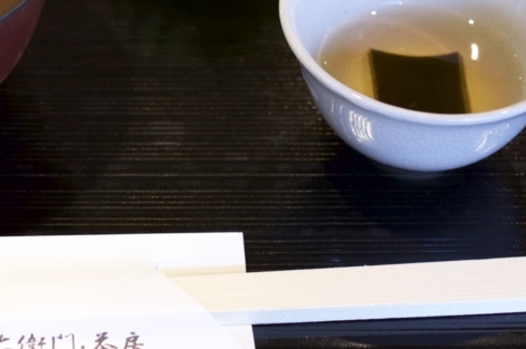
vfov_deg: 12.1
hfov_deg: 18.0
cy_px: 73
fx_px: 1649
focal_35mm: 113
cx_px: 102
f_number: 3.5
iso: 1600
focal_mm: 35
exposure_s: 1/80
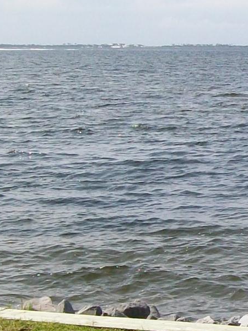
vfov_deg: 13.1
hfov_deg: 9.6
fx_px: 1442
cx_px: 341
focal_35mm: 151
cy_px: 166
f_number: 4.9
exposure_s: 1/640
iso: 64
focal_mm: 6.1
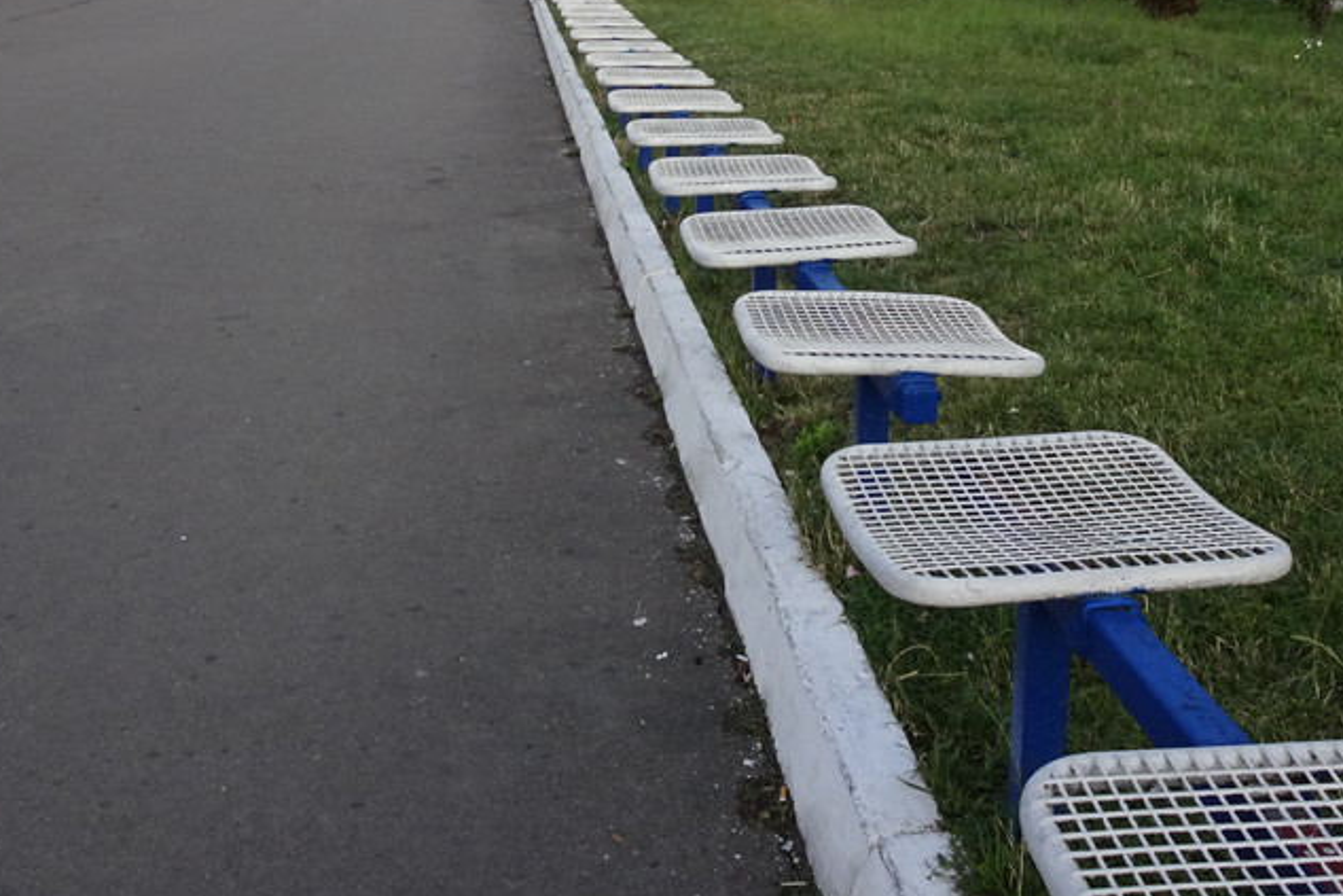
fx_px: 1567
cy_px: 225
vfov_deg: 31.3
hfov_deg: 46.4
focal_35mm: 42
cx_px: 658
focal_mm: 4.1
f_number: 3.5
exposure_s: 1/320
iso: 160
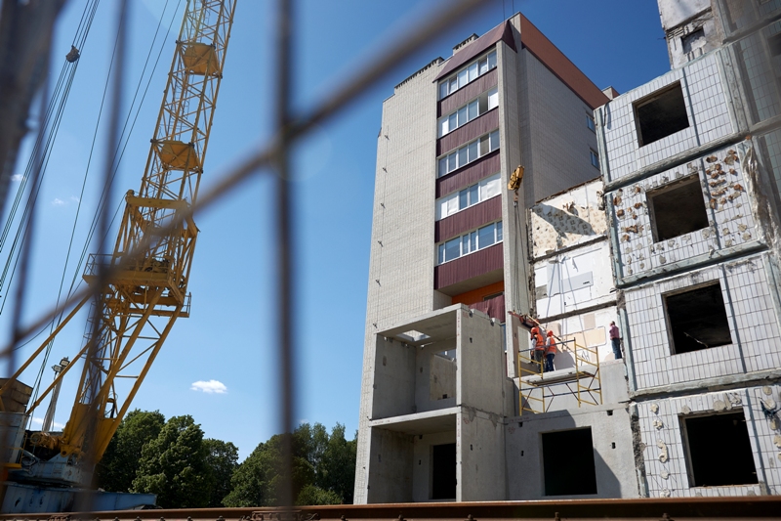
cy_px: 260
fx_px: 586
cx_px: 390
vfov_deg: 47.9
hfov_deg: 67.4
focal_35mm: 27
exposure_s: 1/3200
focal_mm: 18
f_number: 3.2
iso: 200
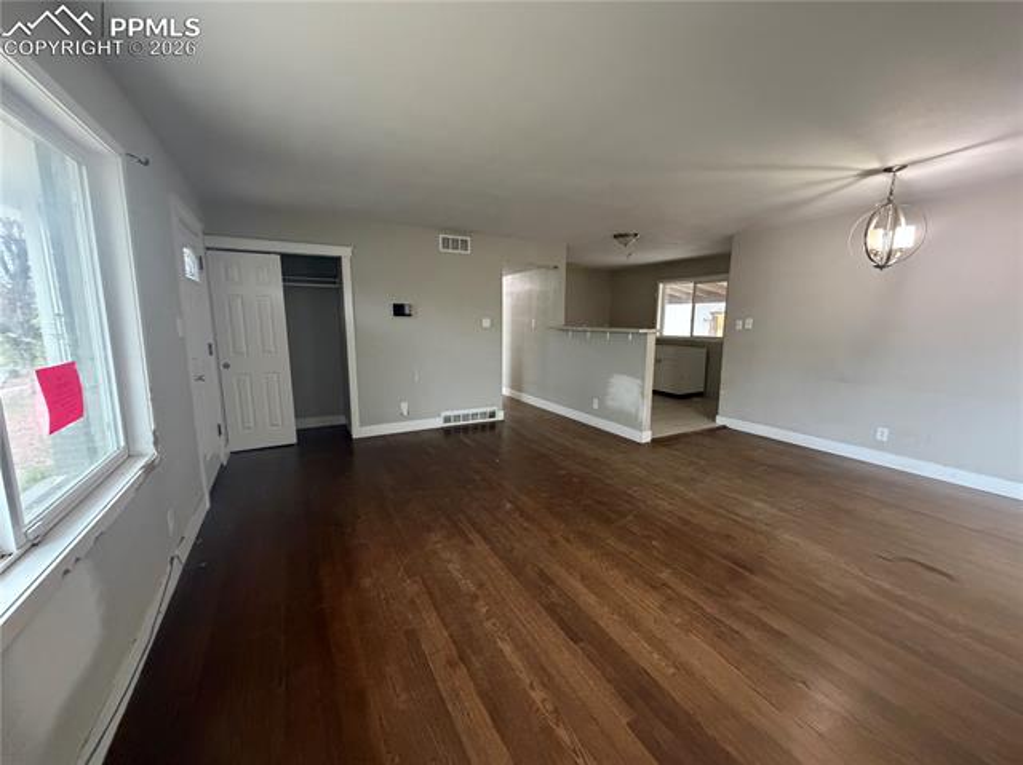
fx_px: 413
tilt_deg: -9.1
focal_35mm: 14
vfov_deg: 85.6
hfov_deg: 102.1
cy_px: 382
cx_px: 512
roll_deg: +0.0
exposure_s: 1/60
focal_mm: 2.22
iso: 800
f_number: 2.2
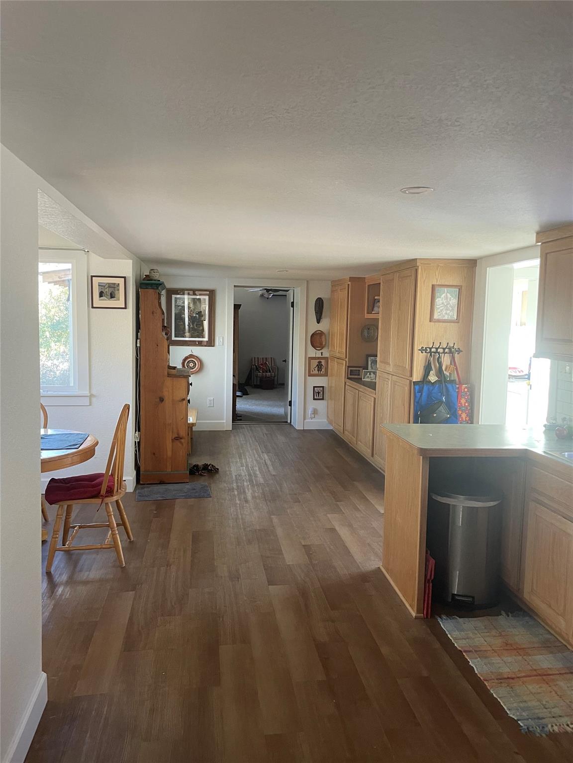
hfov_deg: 53.1
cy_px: 382
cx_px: 286
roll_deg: -1.0
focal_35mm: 26
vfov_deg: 67.3
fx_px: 574
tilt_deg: -4.0
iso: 160
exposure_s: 1/60
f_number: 1.6
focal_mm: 4.2
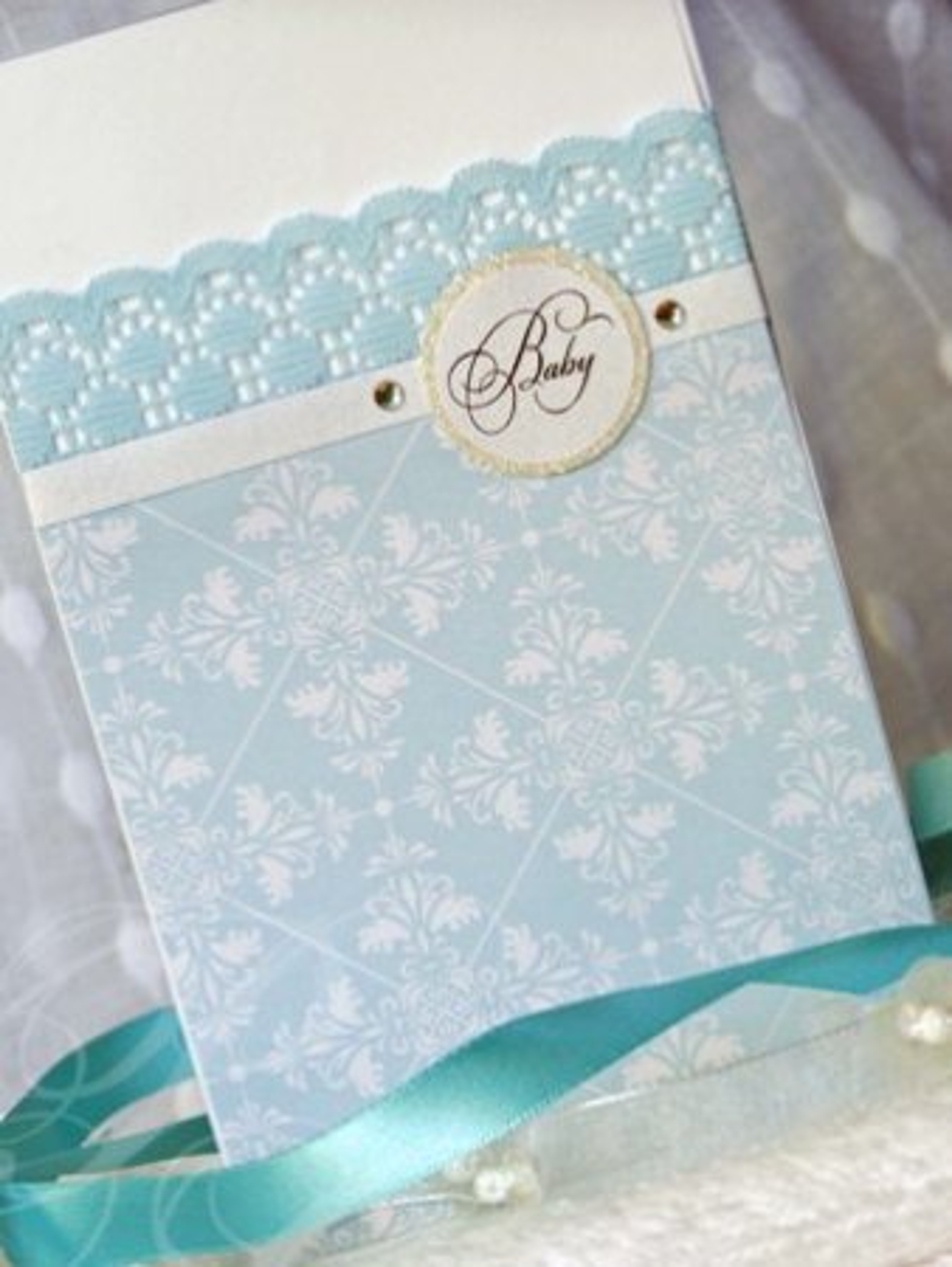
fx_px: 4689
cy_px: 634
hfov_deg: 11.6
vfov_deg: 15.4
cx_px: 476
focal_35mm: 128
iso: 80
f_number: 3.2
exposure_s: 1/60
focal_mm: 21.2
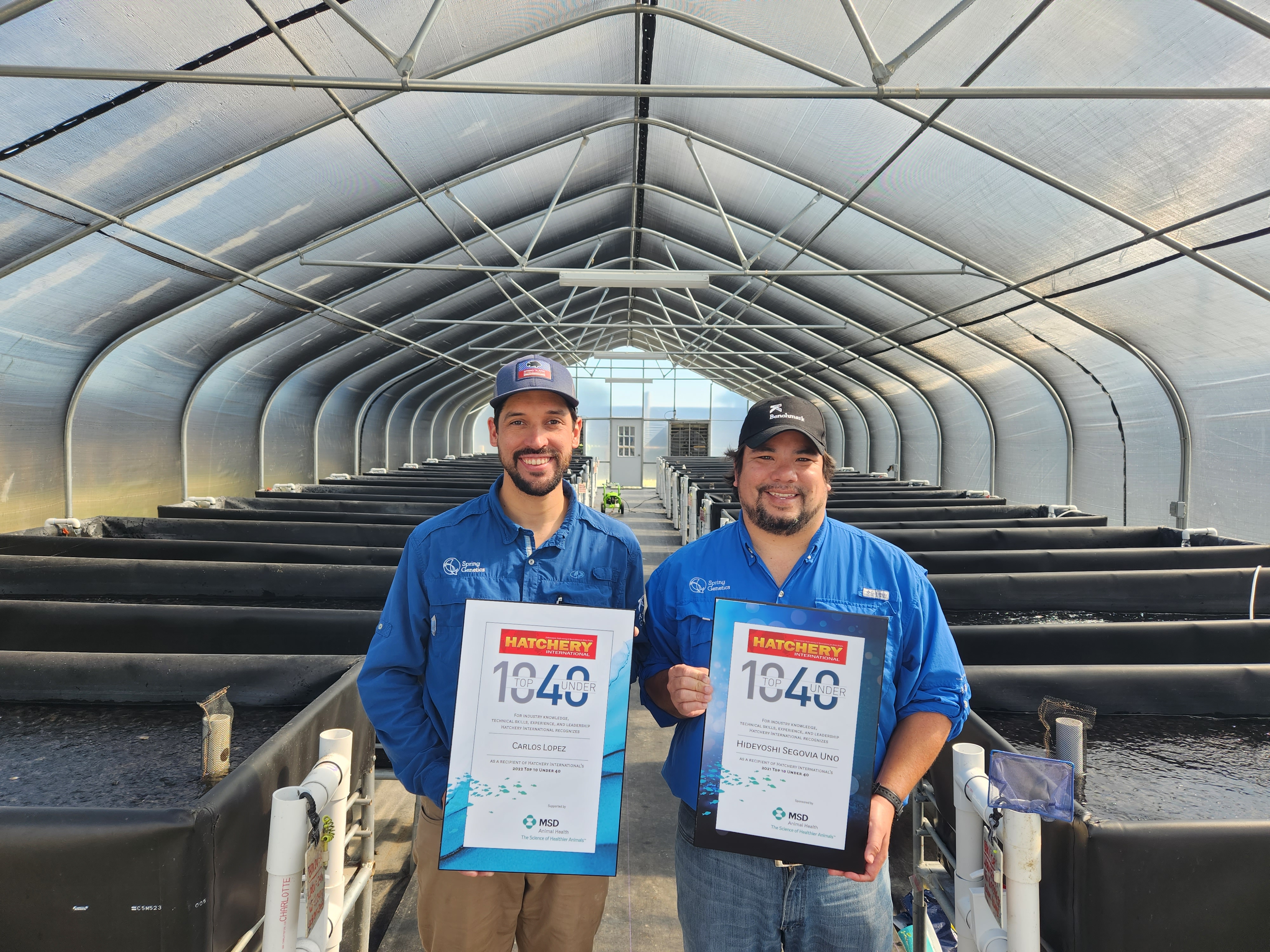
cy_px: 476
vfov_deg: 58.9
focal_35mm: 23
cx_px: 635
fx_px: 844
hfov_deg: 73.9
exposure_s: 1/180
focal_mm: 5.4
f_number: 1.8
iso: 20
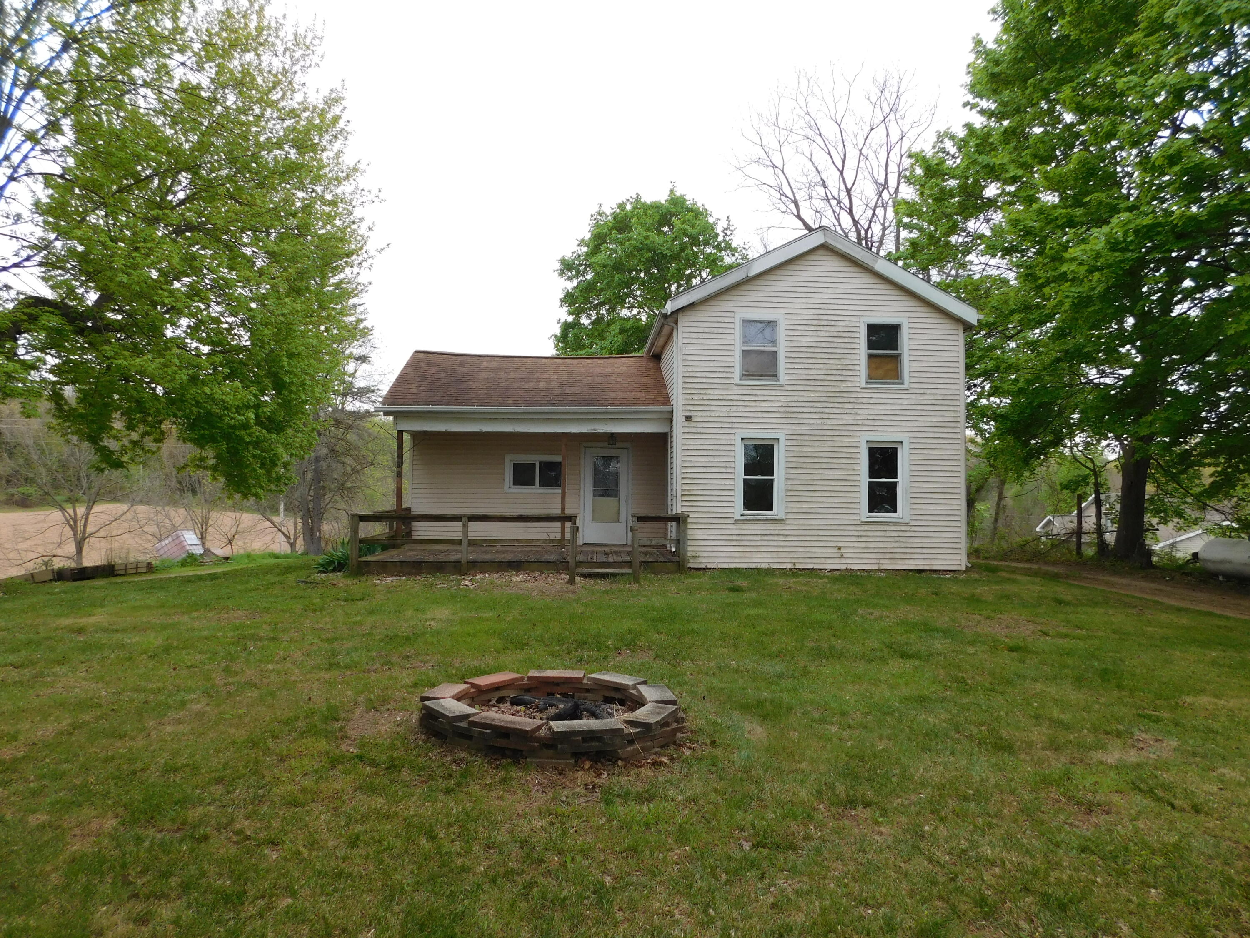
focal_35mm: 23
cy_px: 469
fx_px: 831
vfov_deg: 58.9
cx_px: 625
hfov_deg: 73.9
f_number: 3
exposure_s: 1/400
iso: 125
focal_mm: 4
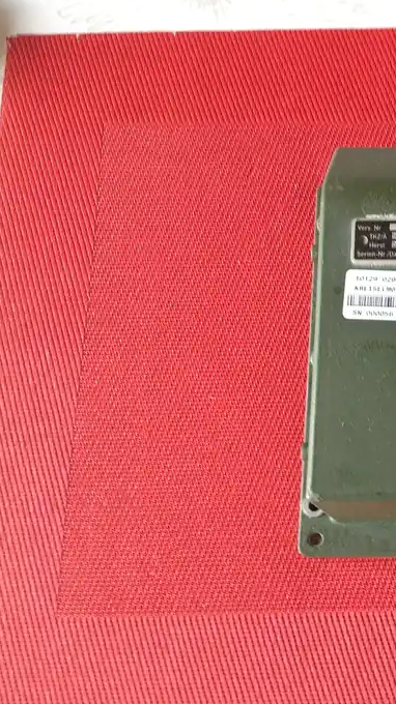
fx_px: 1046
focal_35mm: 56
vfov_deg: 37.2
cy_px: 331
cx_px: 479
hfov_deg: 20.1
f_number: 2.4
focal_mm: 4.28
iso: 50
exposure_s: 1/24
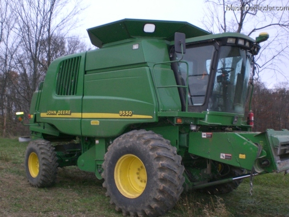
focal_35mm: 38
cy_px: 108
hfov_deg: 49.0
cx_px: 144
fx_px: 317
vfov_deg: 37.7
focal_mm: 6.3
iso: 200
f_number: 3.1
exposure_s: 1/60
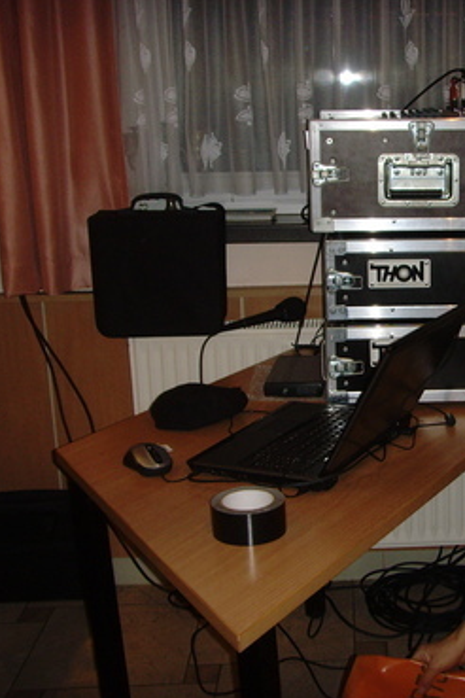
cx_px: 450
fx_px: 1066
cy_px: 351
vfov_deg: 36.2
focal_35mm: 55
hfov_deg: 23.7
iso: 200
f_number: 3.5
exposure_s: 1/45
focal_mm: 6.6
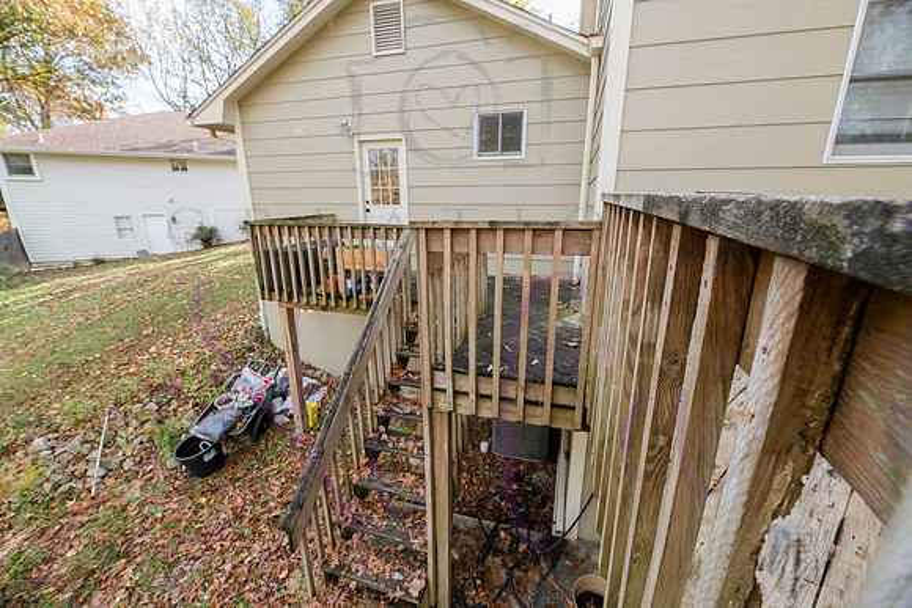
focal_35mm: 14
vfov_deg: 81.2
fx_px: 355
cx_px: 456
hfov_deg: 104.2
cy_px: 304
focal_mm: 14
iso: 800
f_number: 10
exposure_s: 1/250
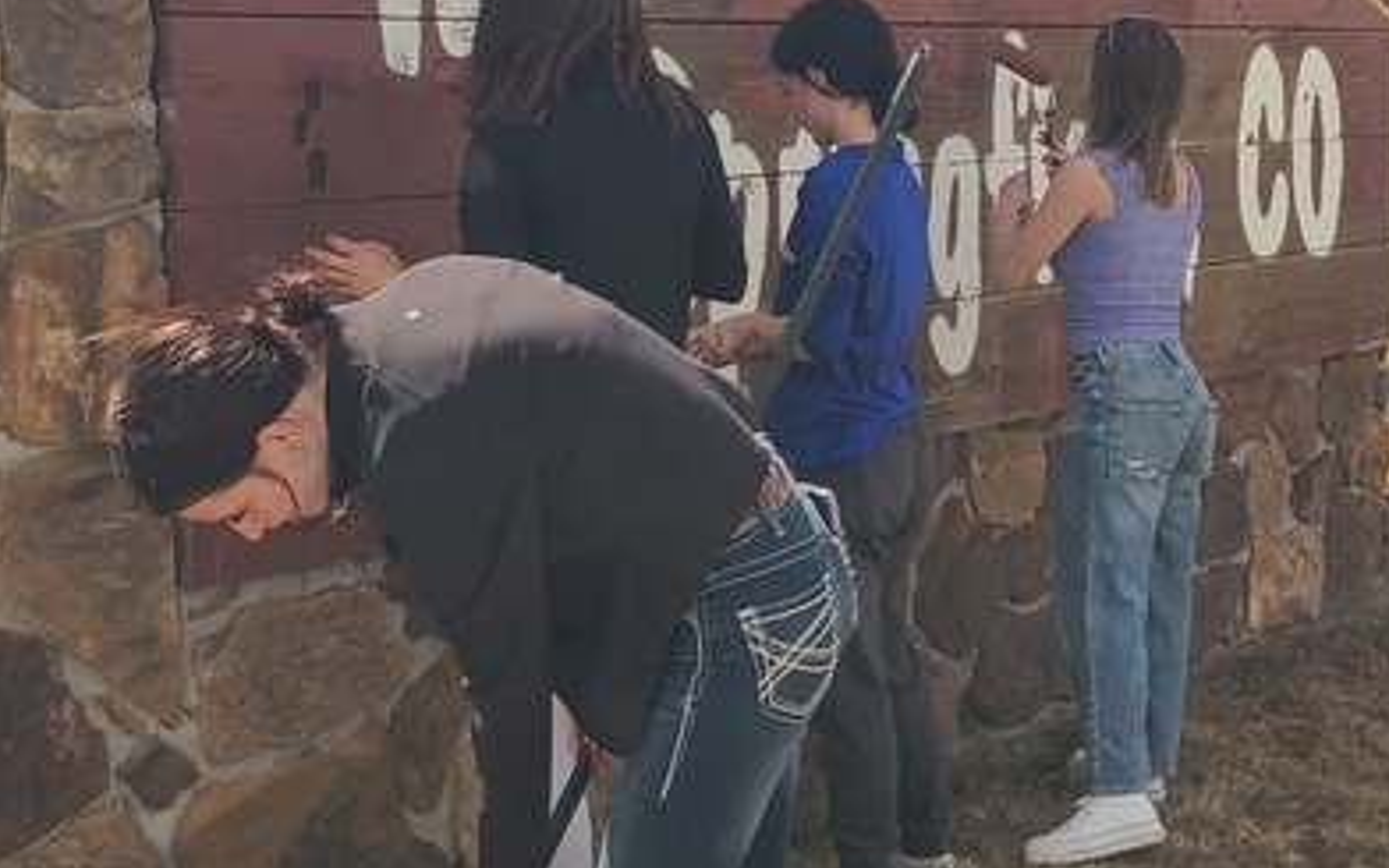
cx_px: 896
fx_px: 2726
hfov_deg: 28.5
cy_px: 450
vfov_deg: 18.1
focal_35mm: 72
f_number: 1.8
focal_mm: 5.4
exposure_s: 1/2157
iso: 40
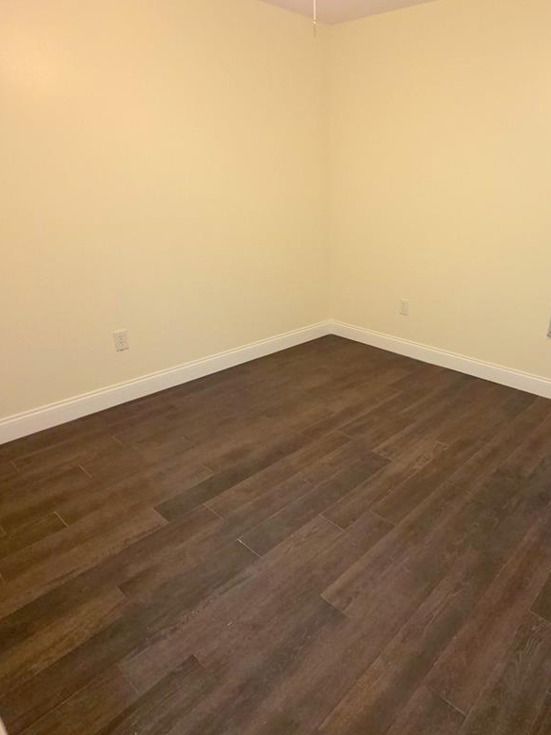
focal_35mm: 20
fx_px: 424
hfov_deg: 64.8
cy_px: 375
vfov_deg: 81.7
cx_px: 351
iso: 125
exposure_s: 1/60
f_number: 1.9
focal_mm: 2.2
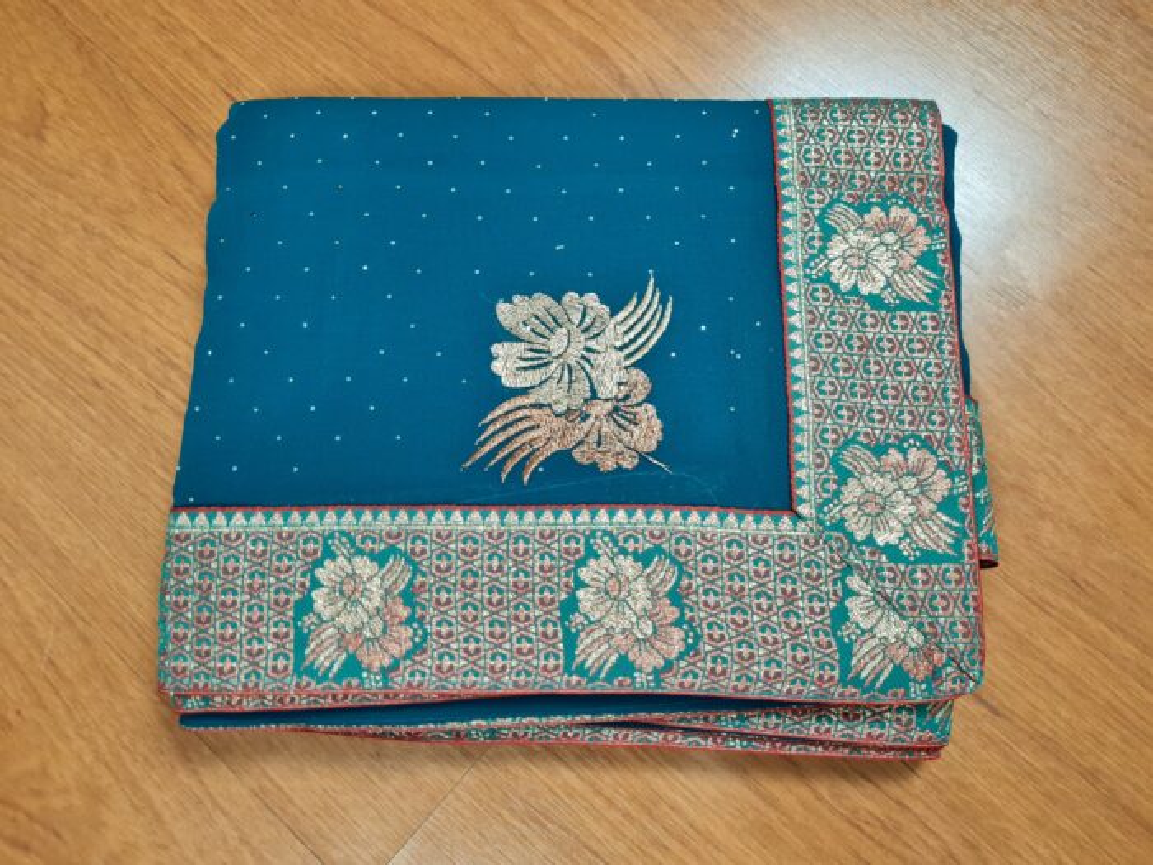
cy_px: 432
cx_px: 576
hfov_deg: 67.3
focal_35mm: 26
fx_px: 866
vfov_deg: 53.1
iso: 200
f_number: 1.8
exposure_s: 1/60
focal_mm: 5.4
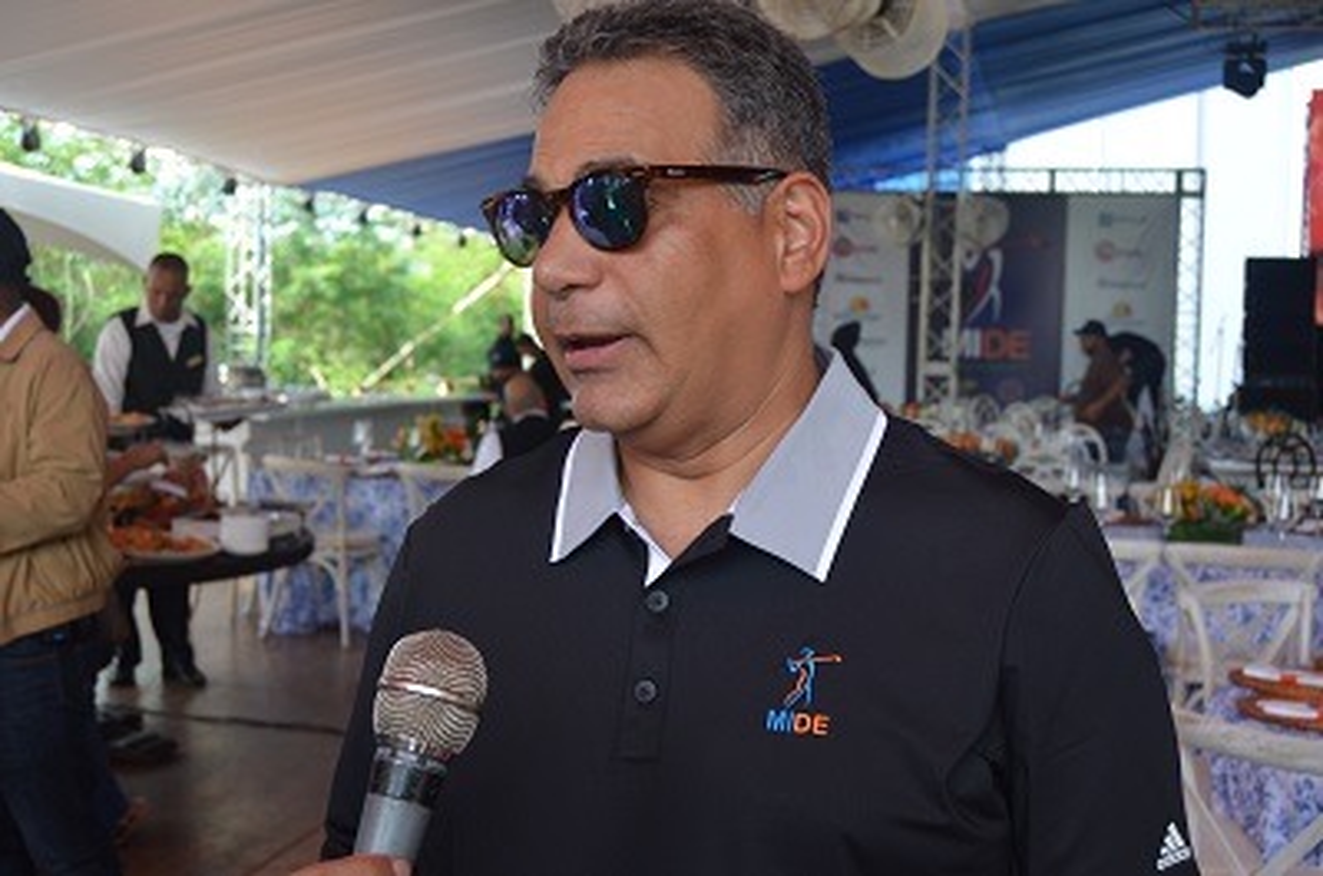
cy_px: 438
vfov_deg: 28.0
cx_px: 662
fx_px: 1760
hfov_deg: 41.2
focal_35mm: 48
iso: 200
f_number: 5.6
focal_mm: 32
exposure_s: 1/125
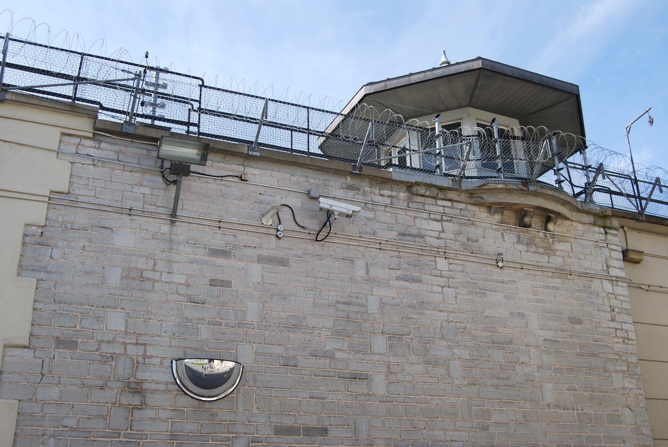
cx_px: 334
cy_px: 224
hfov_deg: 49.5
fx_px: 725
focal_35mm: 39
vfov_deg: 34.3
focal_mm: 26
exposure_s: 1/160
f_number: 6.3
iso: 100
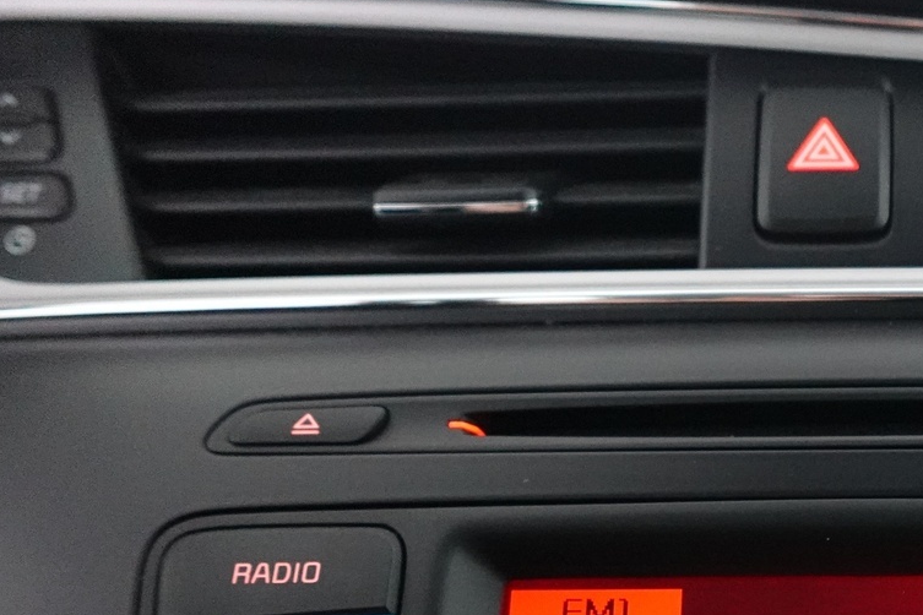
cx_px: 854
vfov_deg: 28.8
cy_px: 647
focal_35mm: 43
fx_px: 1102
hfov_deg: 41.3
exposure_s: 1/80
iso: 3200
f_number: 2
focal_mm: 7.6
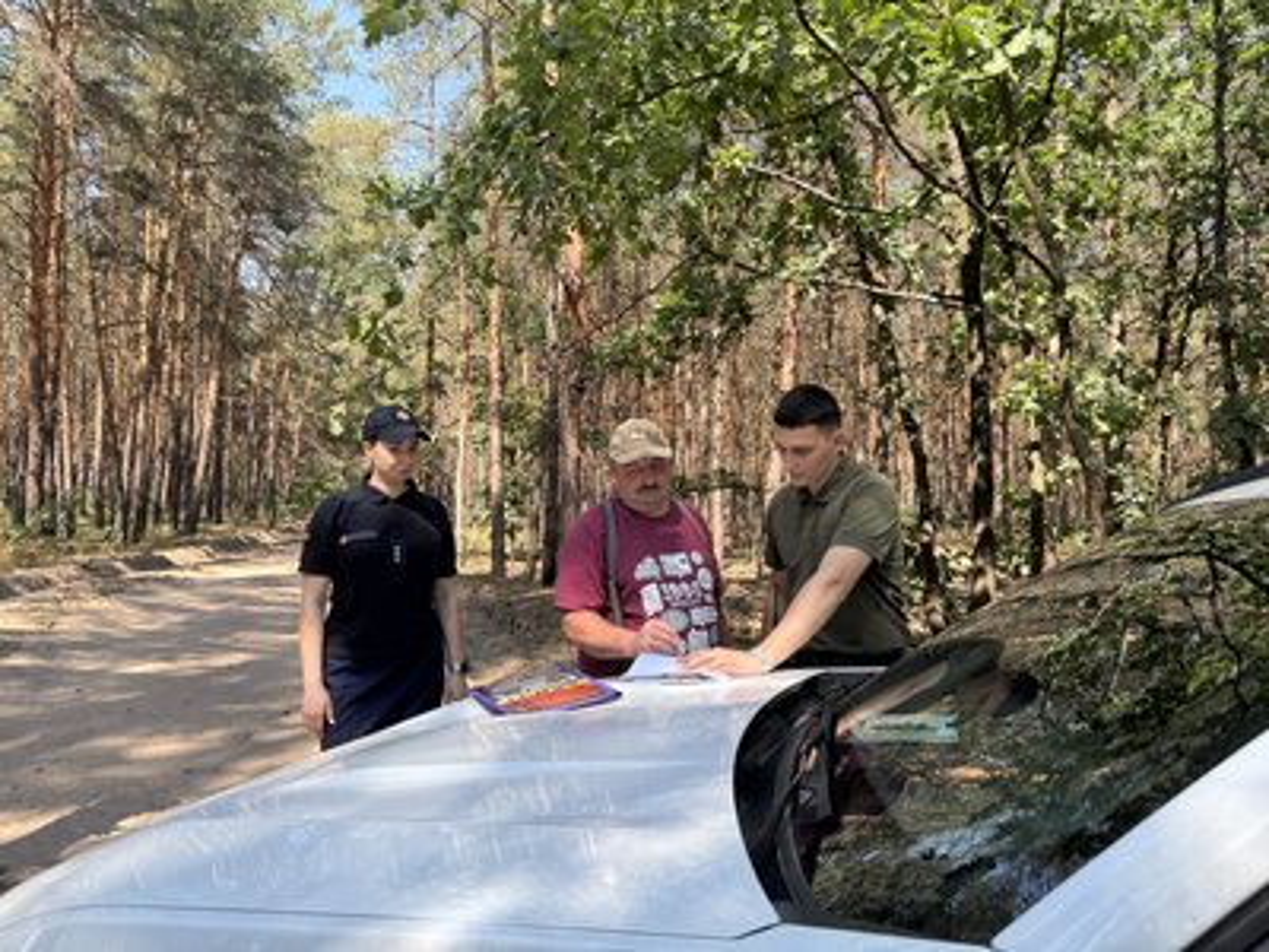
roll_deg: -0.1
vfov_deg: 56.8
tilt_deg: +2.1
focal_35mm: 24
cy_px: 476
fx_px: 880
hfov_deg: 71.6
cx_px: 634
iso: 80
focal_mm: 6.76
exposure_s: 1/621
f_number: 1.78
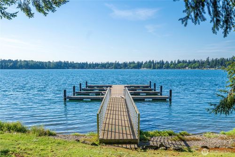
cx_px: 118
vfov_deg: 53.1
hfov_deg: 73.8
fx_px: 157
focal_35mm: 24
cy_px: 78
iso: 125
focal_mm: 24
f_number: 7.1
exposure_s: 1/320
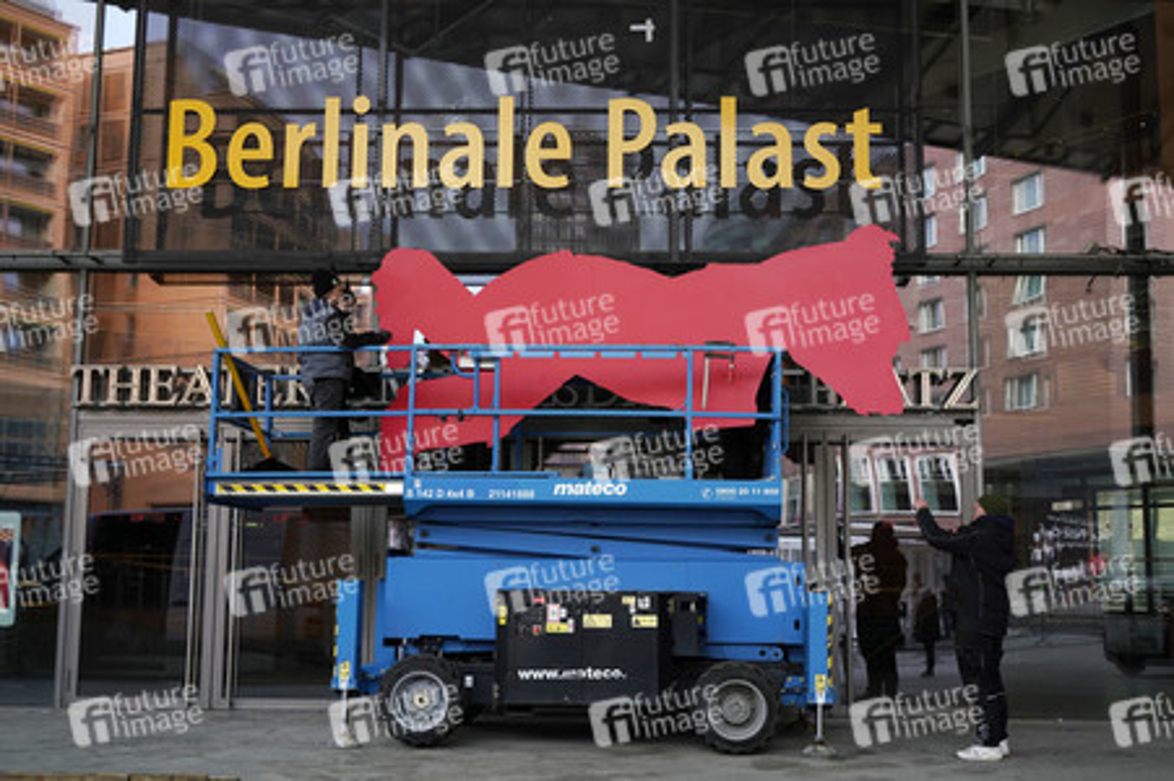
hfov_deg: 48.5
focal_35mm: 40
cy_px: 390
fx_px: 1303
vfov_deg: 33.4
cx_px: 587
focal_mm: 40
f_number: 5.6
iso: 640
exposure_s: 1/160
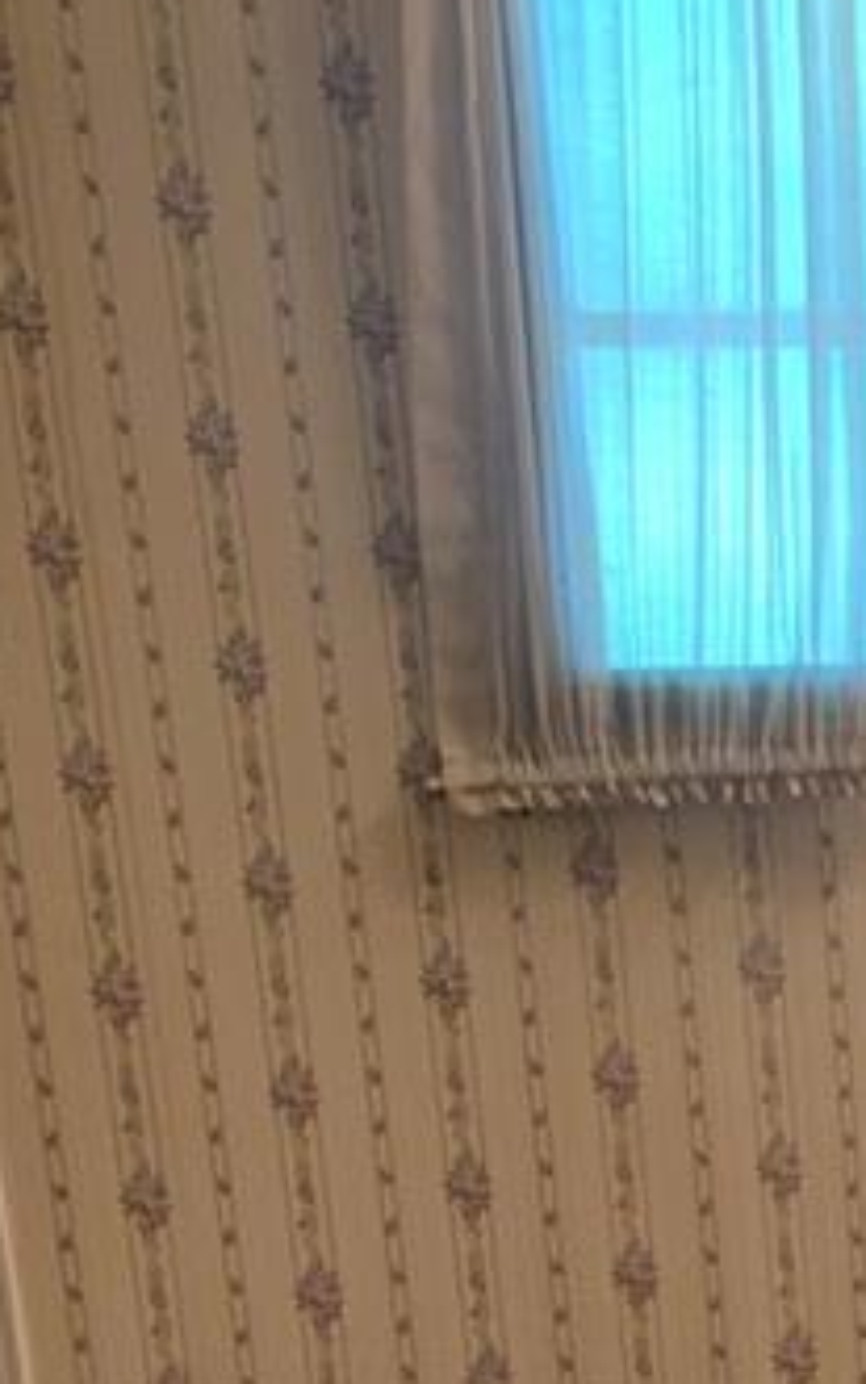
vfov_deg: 29.3
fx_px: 2416
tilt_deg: -11.5
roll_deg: +2.2
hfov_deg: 18.6
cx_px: 1188
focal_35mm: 64
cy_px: 1472
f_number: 1.8
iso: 250
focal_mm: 4.25
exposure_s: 1/60
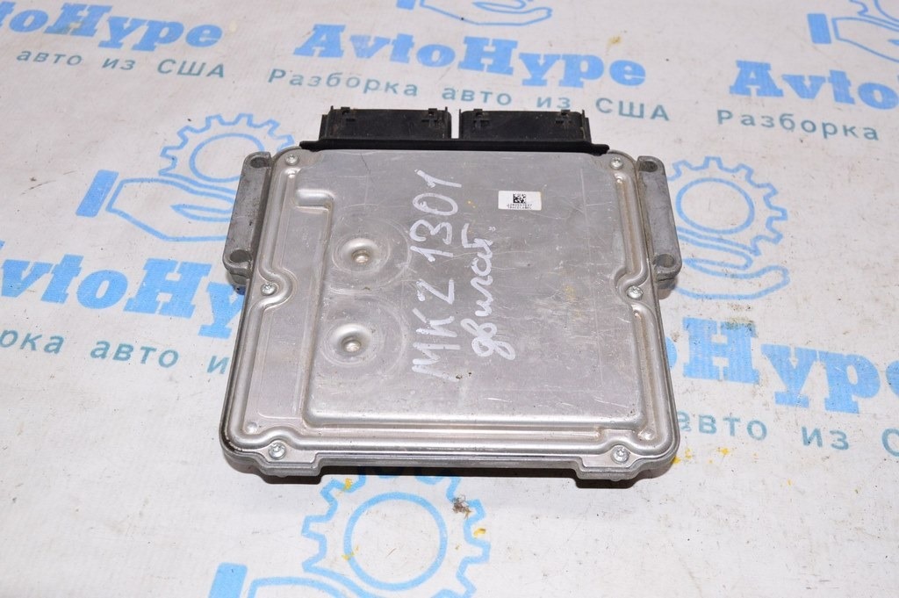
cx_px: 450
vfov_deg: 36.8
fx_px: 898
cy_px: 299
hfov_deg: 53.2
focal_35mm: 36
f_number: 8
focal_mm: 24
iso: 1600
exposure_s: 1/160
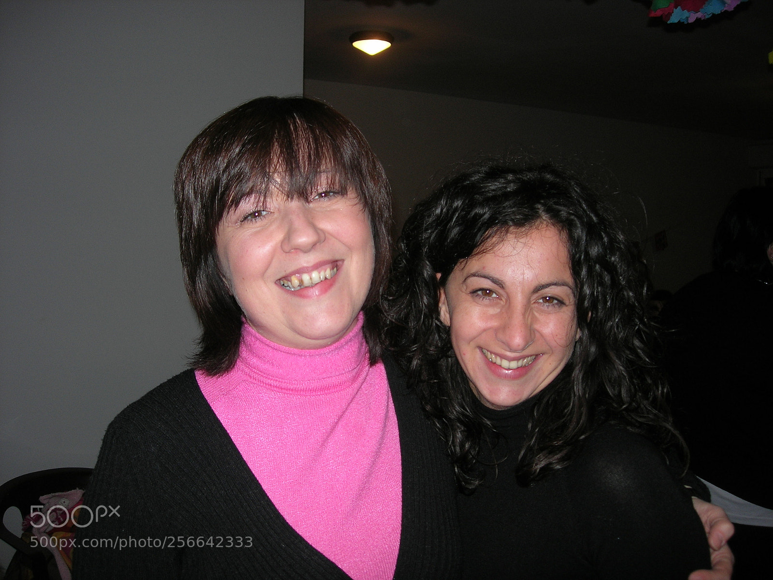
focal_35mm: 38
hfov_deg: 49.0
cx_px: 386
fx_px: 849
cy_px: 290
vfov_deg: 37.7
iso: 64
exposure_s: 1/60.1
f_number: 2.8
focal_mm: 7.8
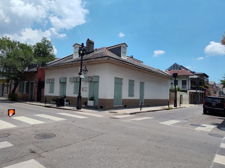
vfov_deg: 58.9
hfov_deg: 73.9
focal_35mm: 23
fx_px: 149
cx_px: 112
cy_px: 84
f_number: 1.8
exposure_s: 1/2118
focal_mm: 5.56
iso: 100
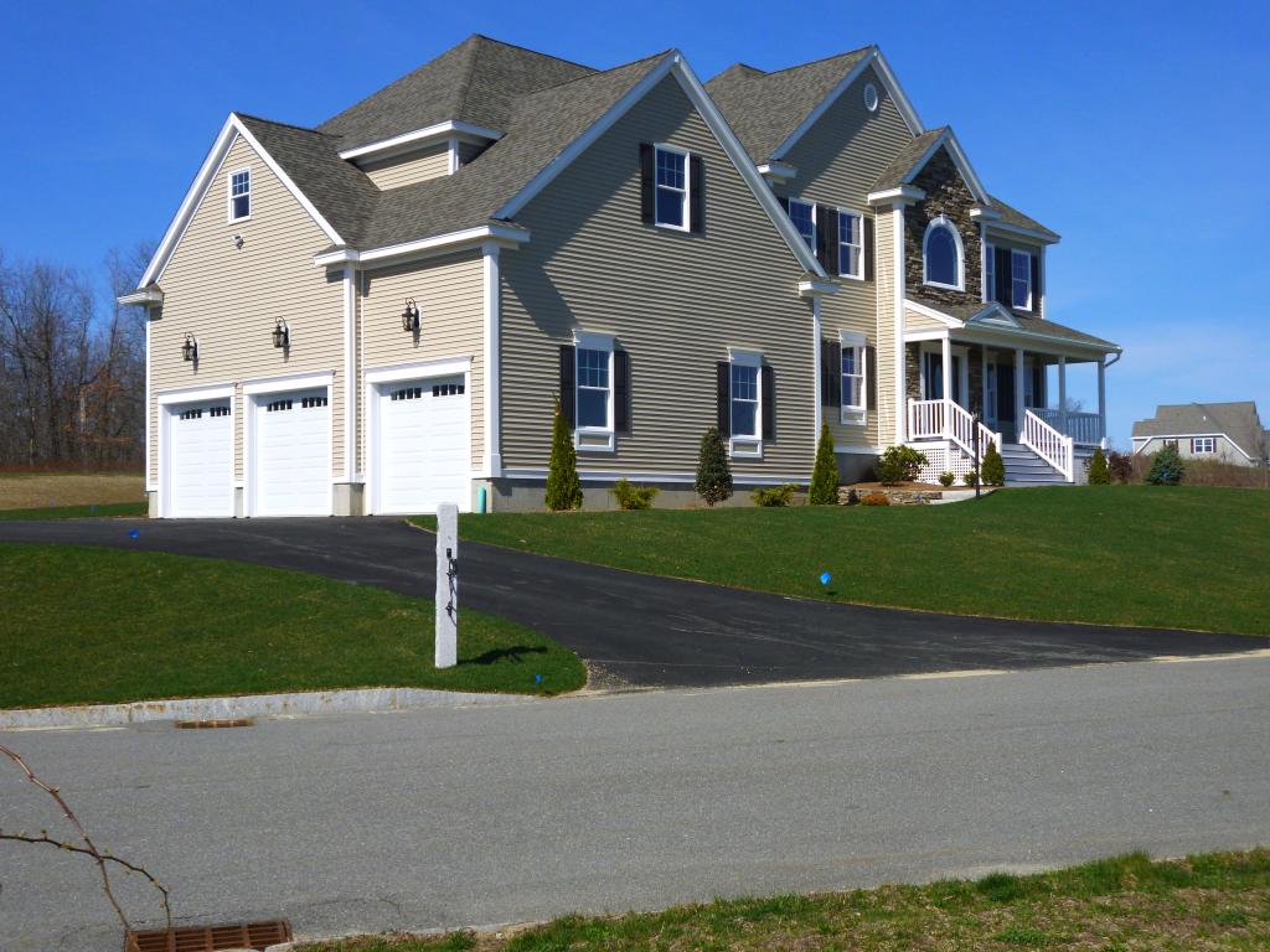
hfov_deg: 45.8
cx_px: 635
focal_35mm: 41
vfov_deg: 35.1
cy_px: 476
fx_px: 1504
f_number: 11
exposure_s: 1/125
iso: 100
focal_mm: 7.3
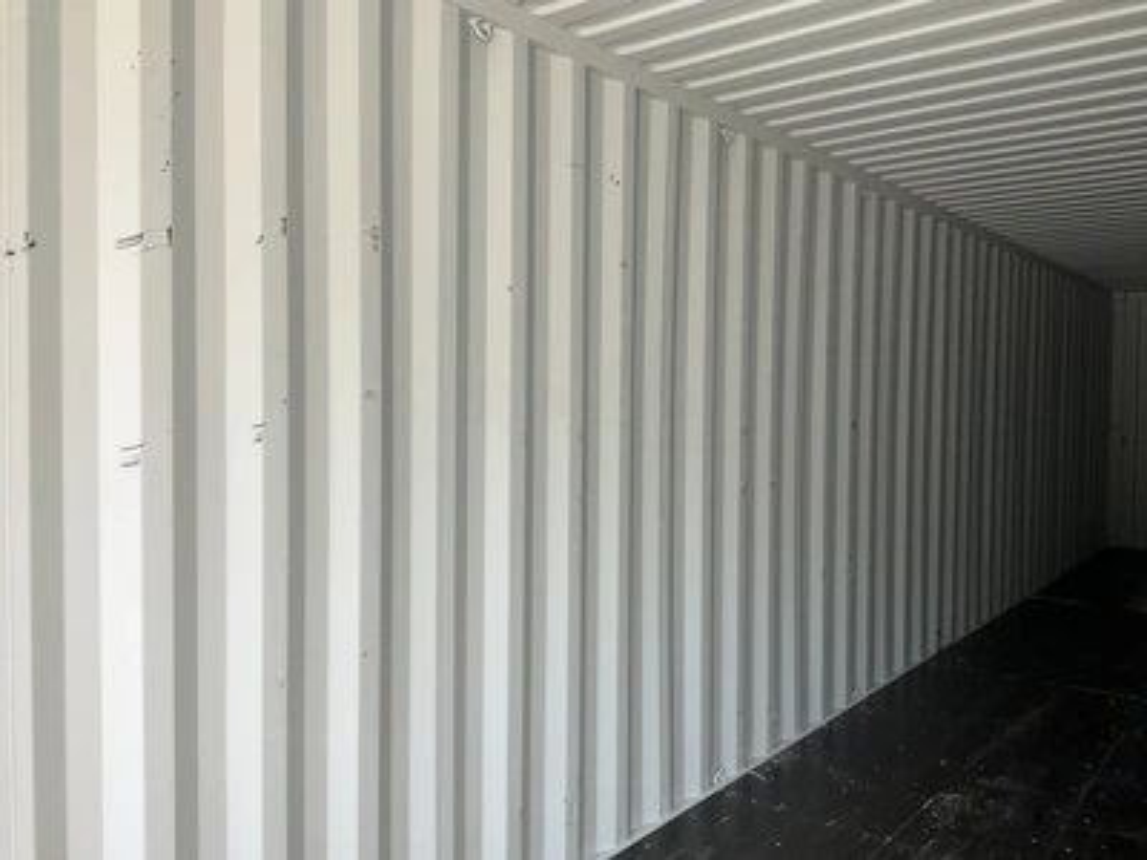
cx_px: 574
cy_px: 430
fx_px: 961
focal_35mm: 29
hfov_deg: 61.7
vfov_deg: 48.2
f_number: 1.8
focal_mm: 3
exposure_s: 1/122
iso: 20
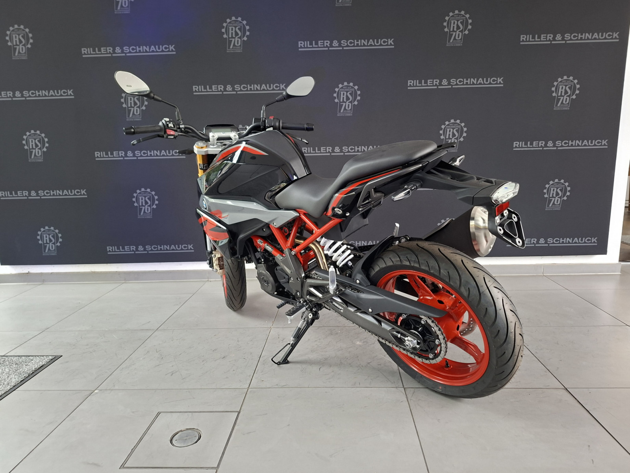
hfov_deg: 73.9
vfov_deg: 58.9
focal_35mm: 23
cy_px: 236
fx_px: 419
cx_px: 315
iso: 250
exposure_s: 1/30
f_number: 1.8
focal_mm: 5.54
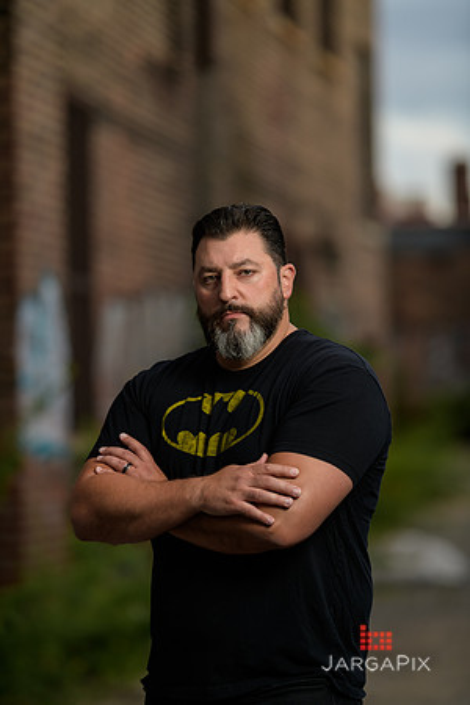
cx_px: 235
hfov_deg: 10.2
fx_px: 2644
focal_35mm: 135
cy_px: 352
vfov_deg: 15.2
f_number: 2
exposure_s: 1/250
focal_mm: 135
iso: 200
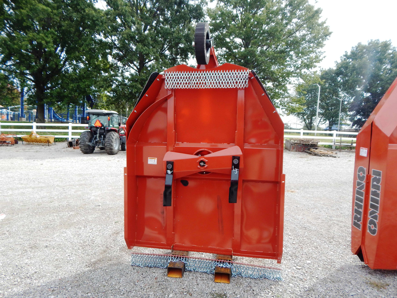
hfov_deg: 76.4
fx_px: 252
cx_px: 198
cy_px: 149
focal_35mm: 22
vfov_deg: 61.1
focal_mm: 4
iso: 125
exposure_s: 1/640
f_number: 3
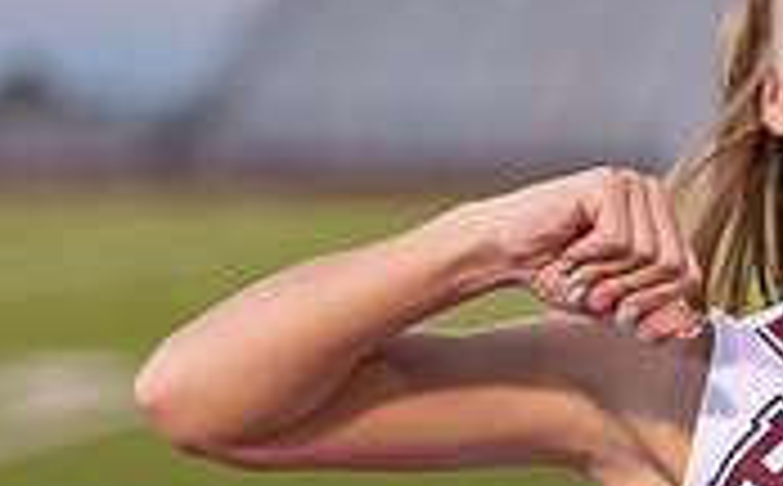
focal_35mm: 204
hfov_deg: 10.1
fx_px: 4345
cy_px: 458
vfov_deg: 6.4
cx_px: 944
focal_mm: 50
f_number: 1.2
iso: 400
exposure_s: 1/1000
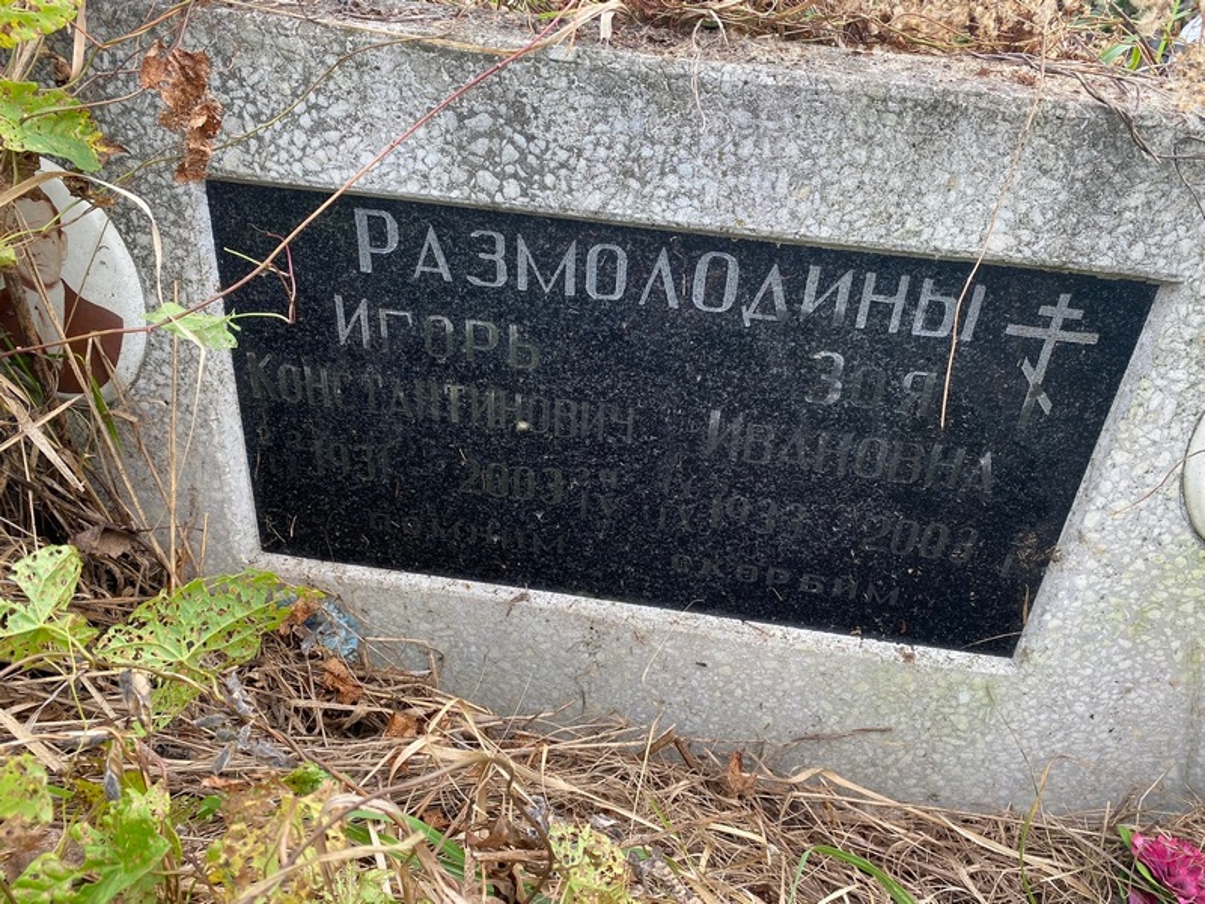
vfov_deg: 53.1
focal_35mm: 26
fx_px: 905
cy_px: 452
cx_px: 602
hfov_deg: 67.3
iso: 32
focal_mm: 4.25
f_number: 1.8
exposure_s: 1/210
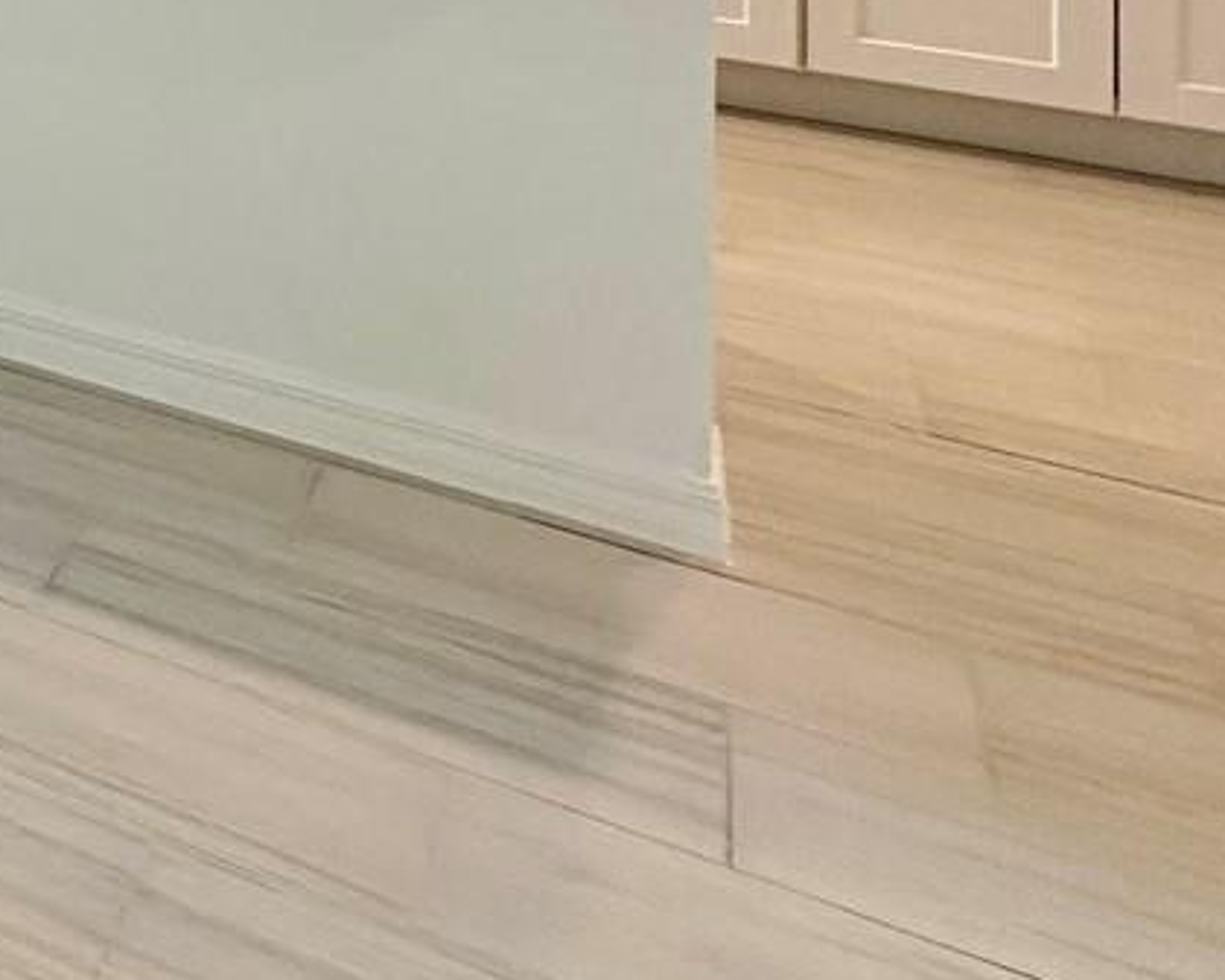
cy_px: -508
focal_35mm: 52
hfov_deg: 22.8
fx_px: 1885
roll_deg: -0.1
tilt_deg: -0.5
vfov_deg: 23.2
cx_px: -907
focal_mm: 2.22
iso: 125
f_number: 2.2
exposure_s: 1/120
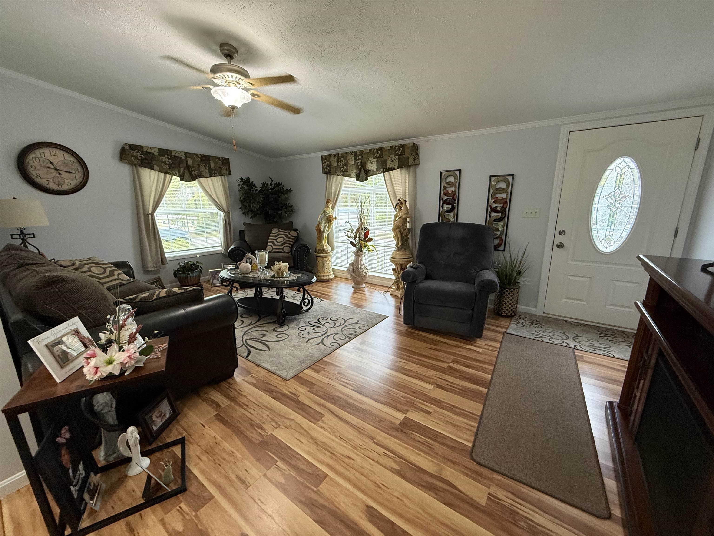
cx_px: 357
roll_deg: +0.6
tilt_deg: -12.3
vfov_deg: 85.7
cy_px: 268
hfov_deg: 102.1
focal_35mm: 14
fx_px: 289
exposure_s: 1/60
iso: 320
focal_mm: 2.22
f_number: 2.2
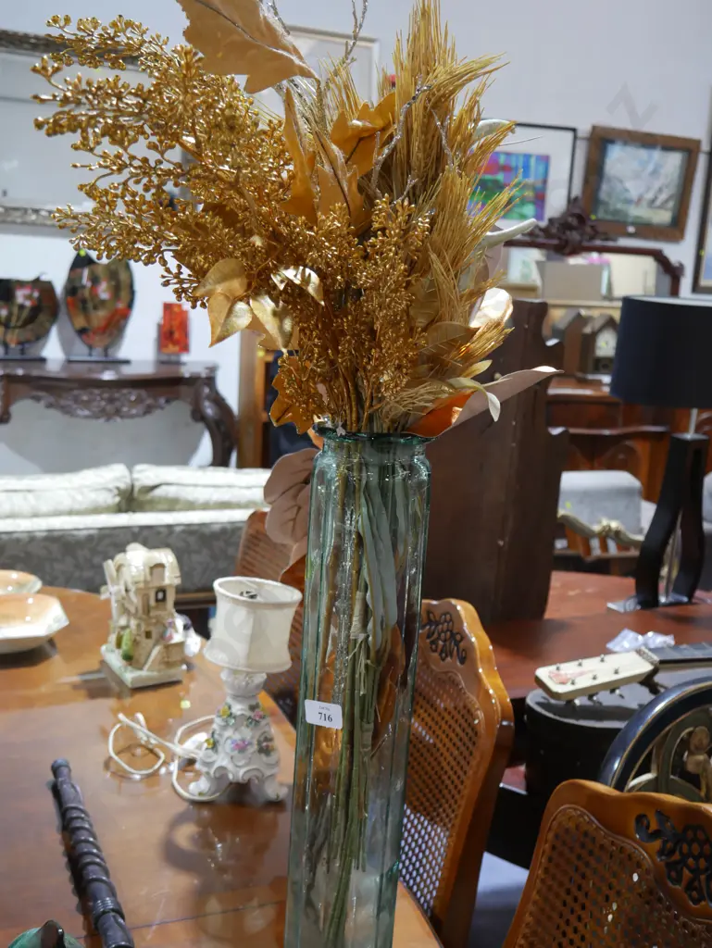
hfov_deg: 37.8
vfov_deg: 49.0
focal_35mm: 38
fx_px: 1041
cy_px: 474
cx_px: 356
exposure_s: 1/60
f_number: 4.1
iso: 800
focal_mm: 19
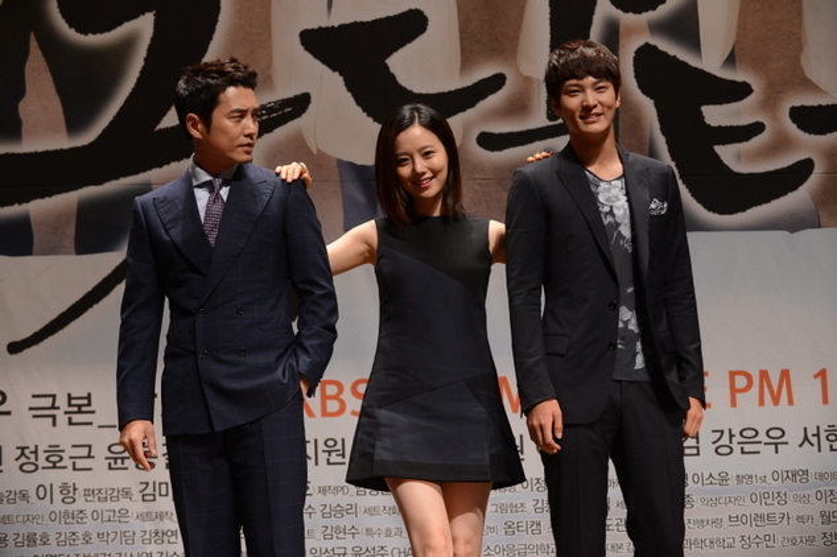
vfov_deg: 14.4
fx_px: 2208
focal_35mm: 95
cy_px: 278
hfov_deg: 21.5
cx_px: 418
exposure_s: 1/100
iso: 1600
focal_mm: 95
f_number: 5
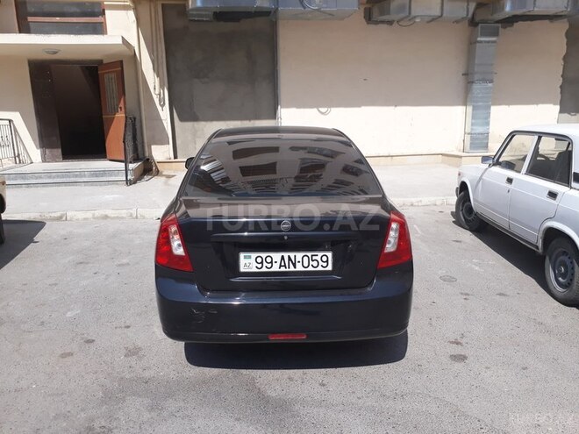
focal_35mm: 27
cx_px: 290
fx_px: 452
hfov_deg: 65.3
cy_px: 217
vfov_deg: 51.4
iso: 40
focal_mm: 3.6
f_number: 1.9
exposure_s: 1/1553
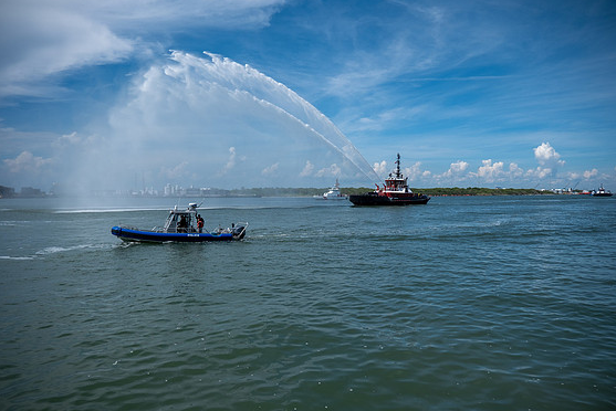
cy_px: 209
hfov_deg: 71.5
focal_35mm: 25
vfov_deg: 51.3
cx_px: 310
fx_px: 428
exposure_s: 1/3800
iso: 160
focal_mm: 16
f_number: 4
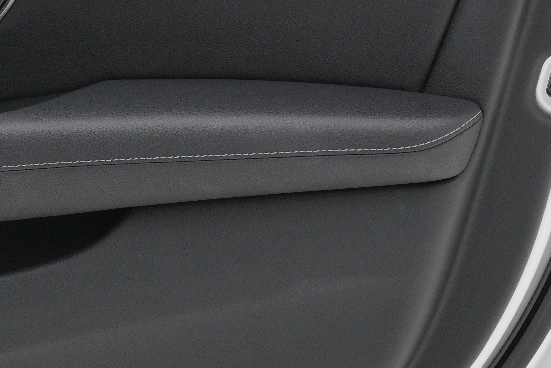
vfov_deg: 8.7
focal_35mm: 158
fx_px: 2421
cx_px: -5
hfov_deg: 12.8
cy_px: 110
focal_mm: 34.7
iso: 800
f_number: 8
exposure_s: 1/80
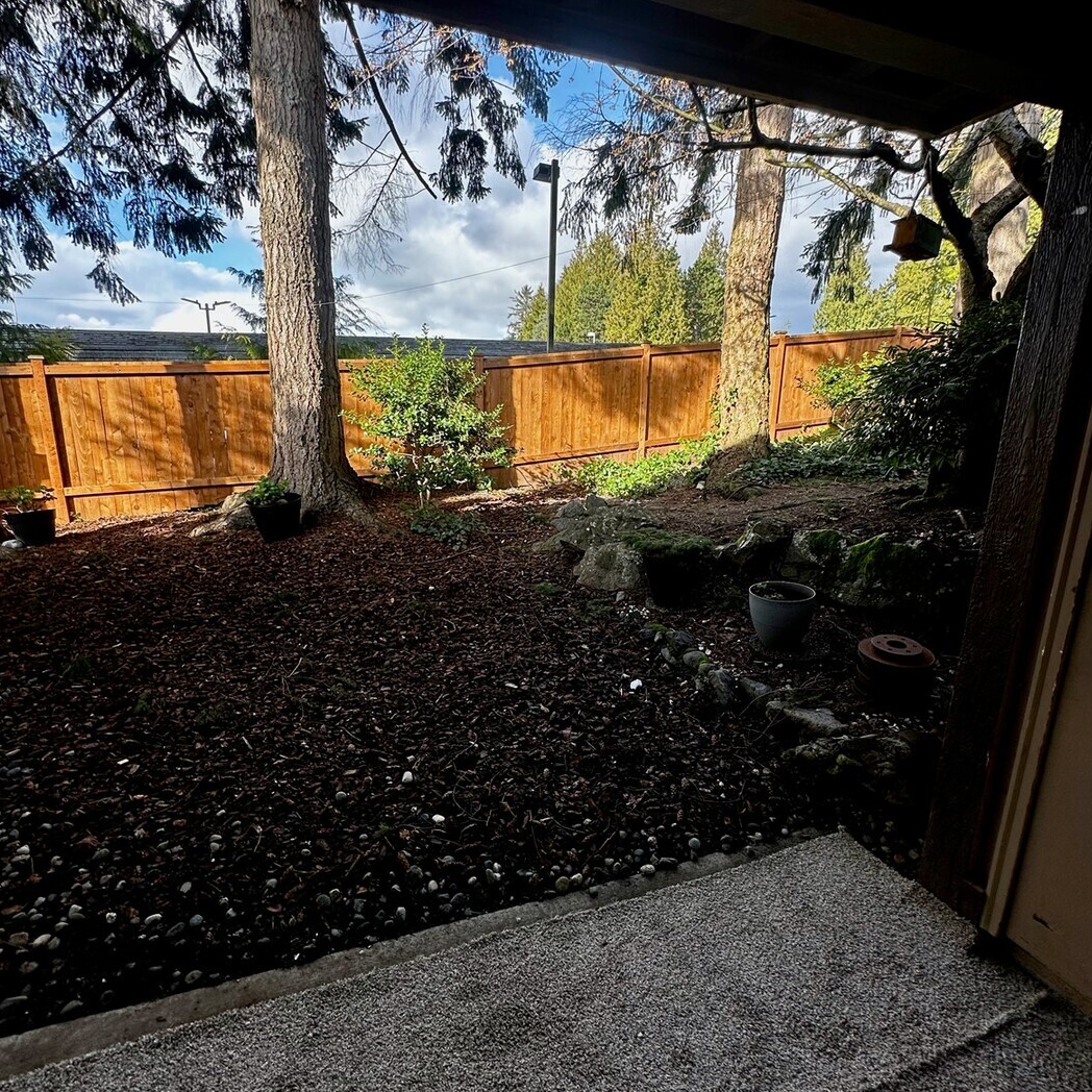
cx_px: 545
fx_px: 607
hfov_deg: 84.0
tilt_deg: -12.0
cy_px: 540
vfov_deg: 84.0
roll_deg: -1.7
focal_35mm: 17
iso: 40
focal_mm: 2.22
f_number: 2.2
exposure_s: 1/281
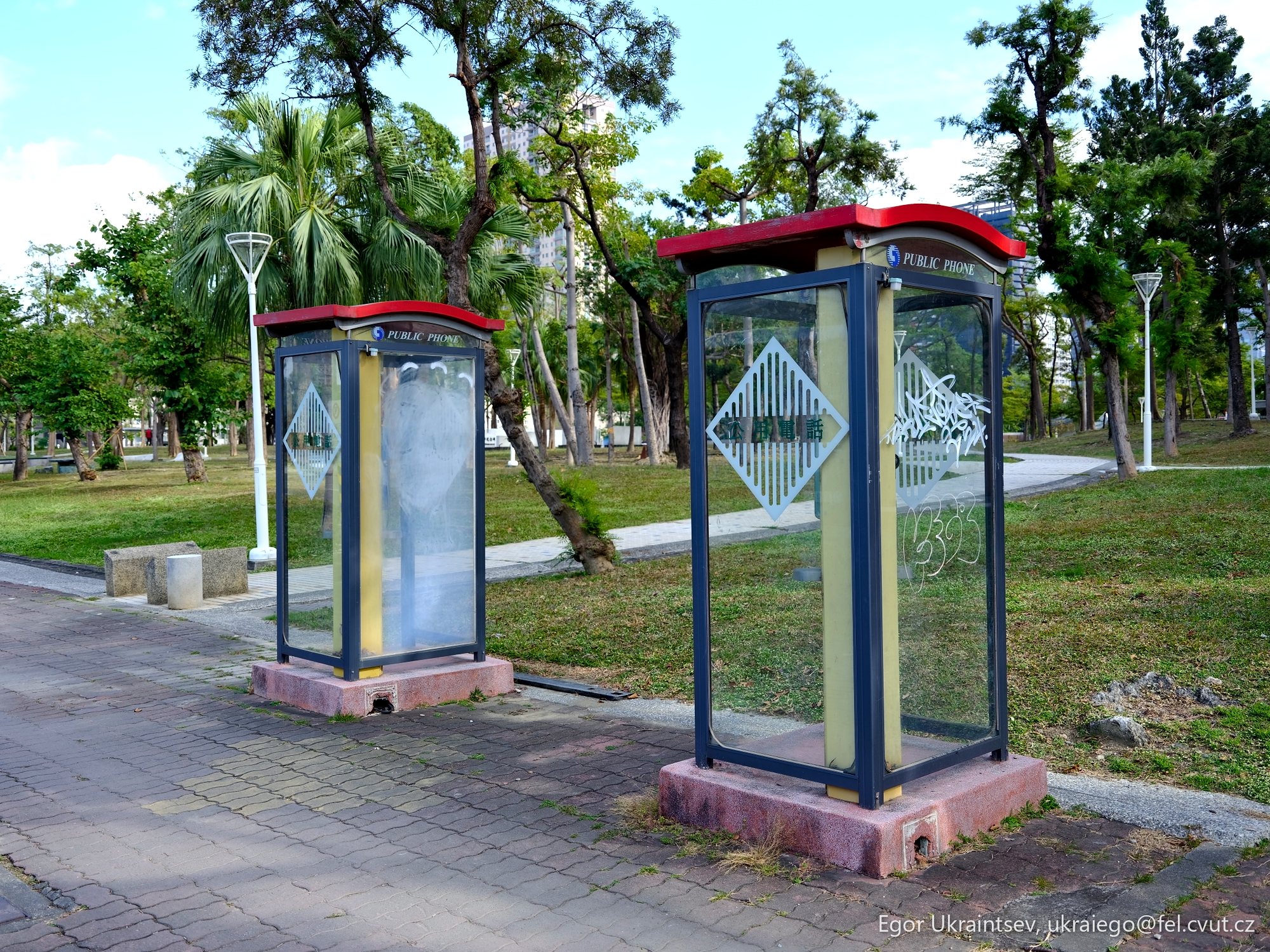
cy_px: 476
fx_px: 1137
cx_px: 635
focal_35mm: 31
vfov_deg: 45.4
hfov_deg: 58.4
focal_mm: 38.9
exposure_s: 1/90
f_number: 5.6
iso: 100
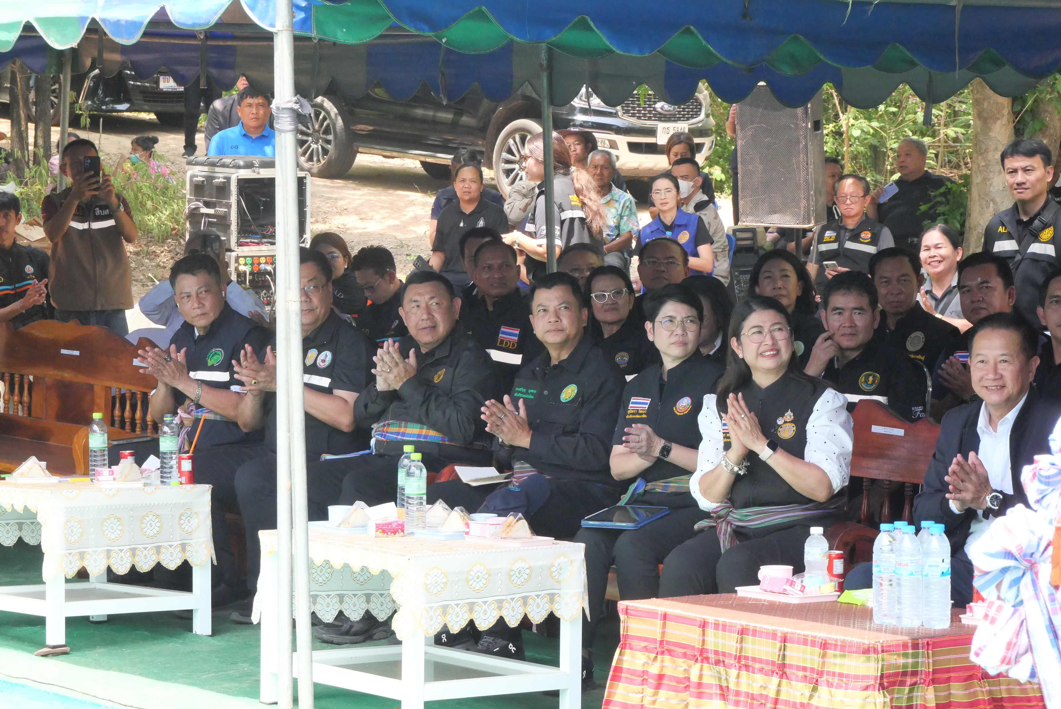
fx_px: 3657
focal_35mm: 124
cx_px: 530
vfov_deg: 11.1
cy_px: 354
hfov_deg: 16.5
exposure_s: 1/500
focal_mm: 60
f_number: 9
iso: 3200
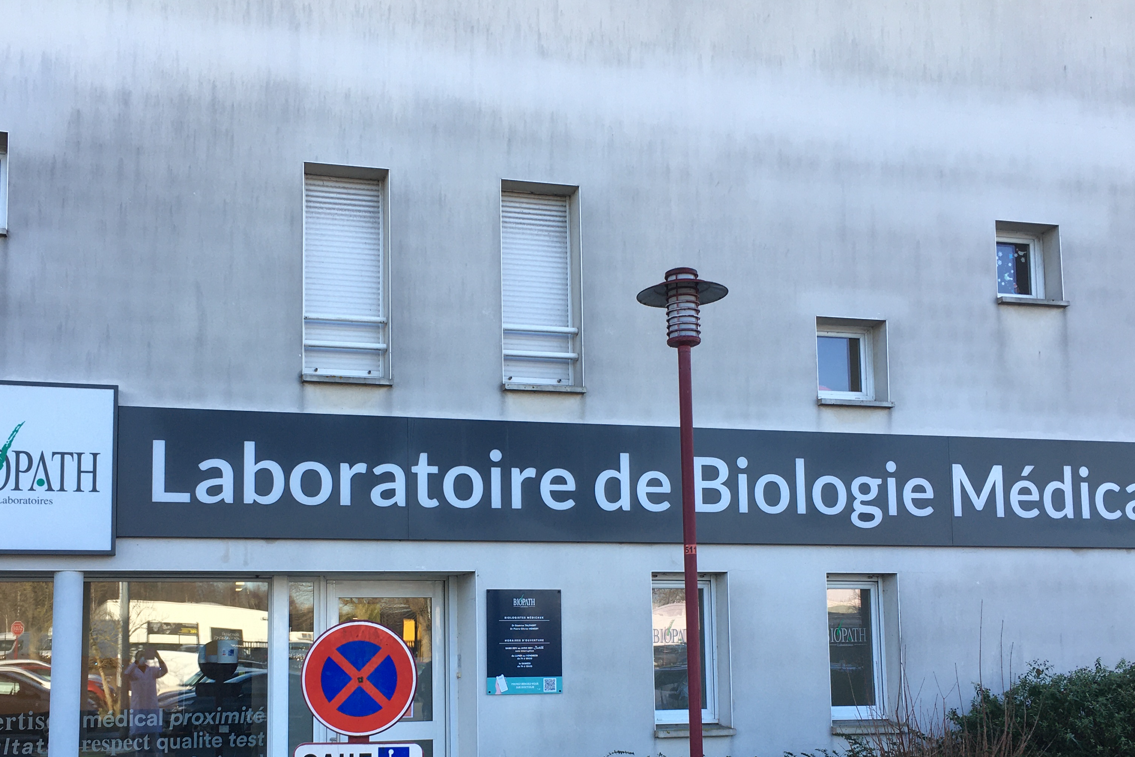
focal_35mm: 40
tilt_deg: +9.3
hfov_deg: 48.3
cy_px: 536
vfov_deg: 33.0
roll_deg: +1.9
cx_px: 498
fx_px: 1261
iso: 25
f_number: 2.2
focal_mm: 4.15
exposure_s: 1/196
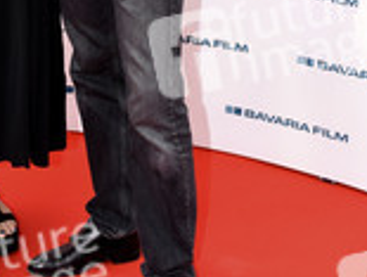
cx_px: 54
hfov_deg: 21.6
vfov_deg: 15.9
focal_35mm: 89
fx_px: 946
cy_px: -76
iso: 200
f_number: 5.6
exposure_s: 1/160
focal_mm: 24
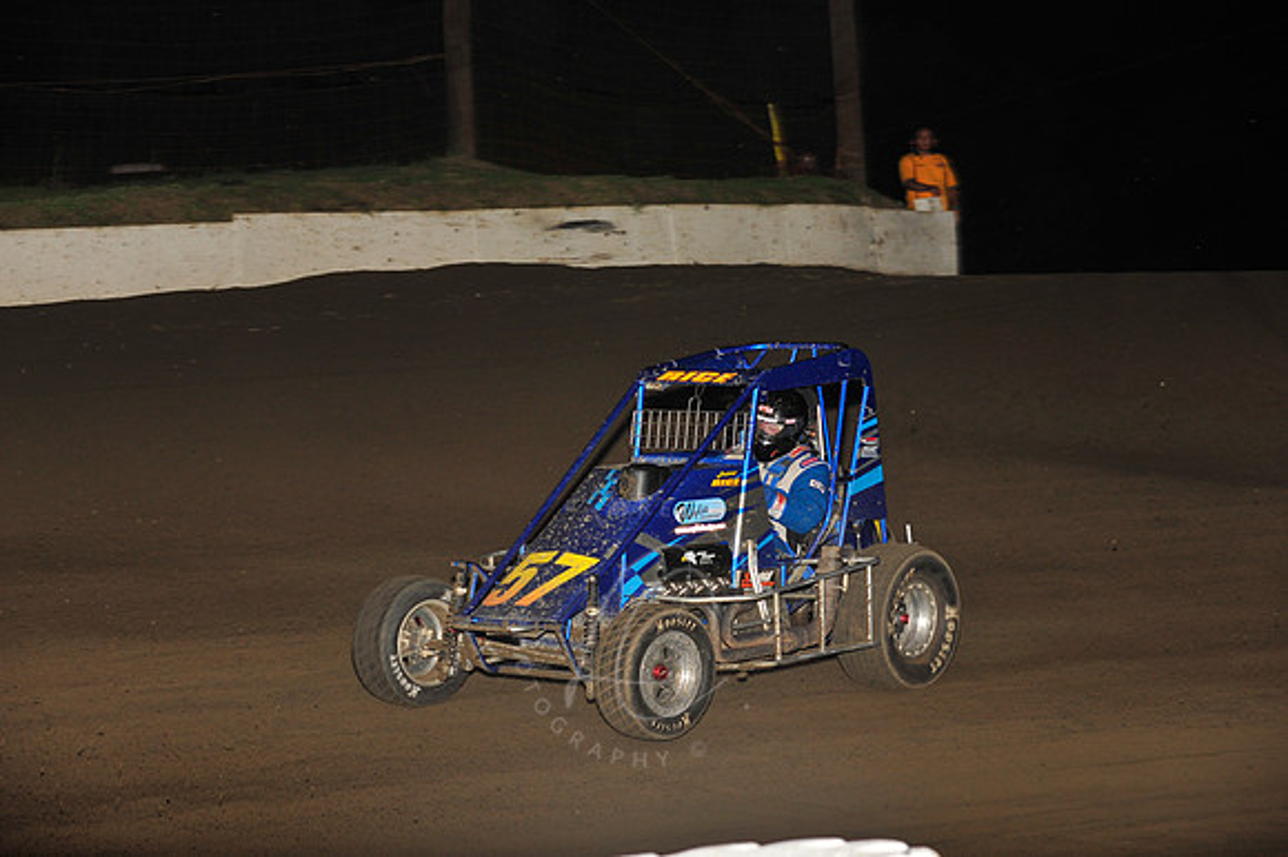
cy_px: 428
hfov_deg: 18.3
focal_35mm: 112
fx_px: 4005
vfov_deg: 12.2
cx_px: 644
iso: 800
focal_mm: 112
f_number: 6.3
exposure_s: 1/320
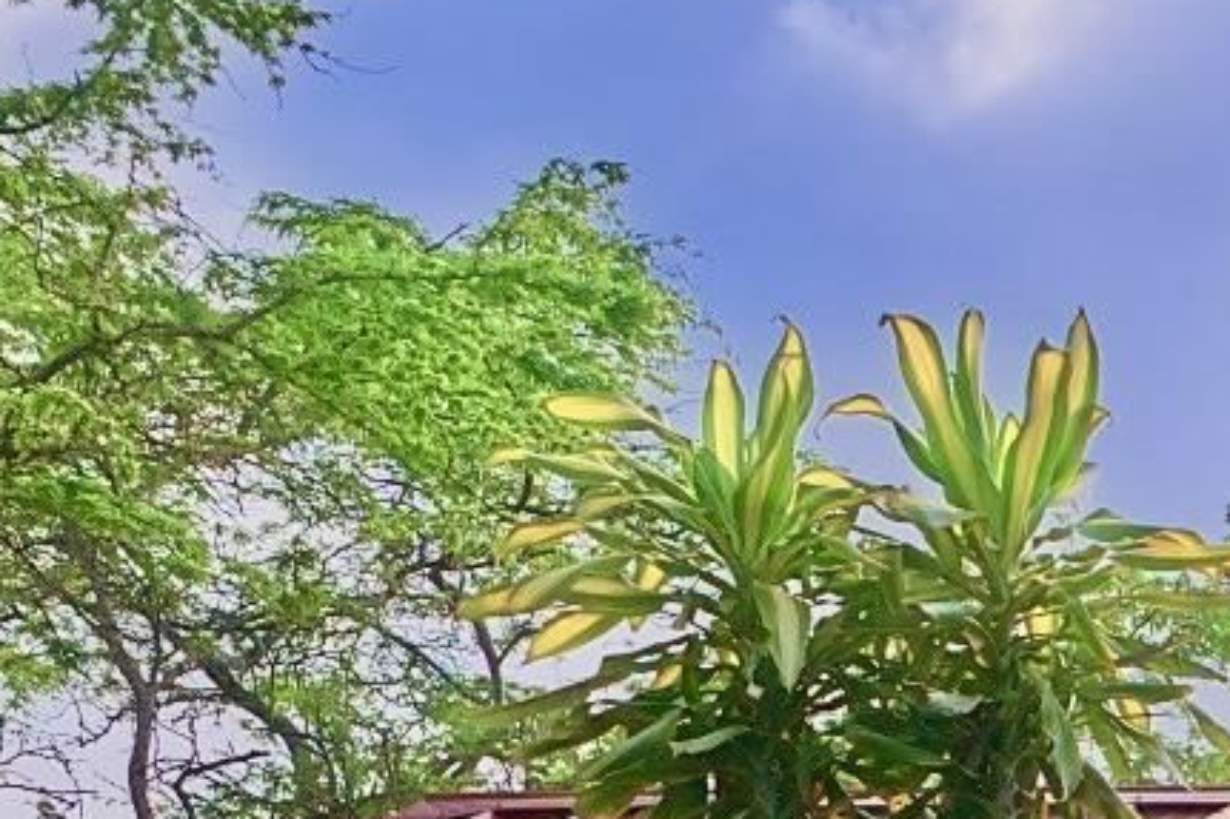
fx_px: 4542
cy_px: 1908
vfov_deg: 9.3
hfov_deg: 13.3
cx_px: 2457
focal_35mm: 133
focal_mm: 14.4
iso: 400
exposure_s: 1/80
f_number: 2.8
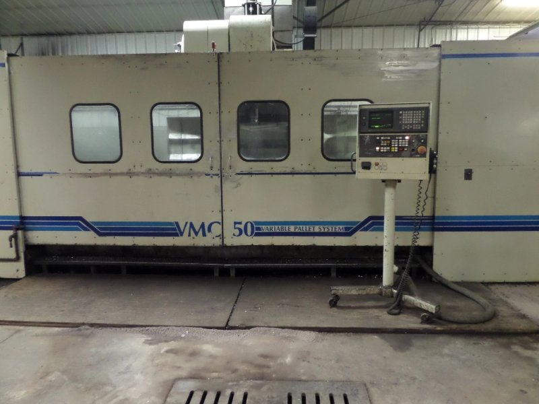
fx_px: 374
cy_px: 202
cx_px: 270
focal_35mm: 24
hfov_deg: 71.6
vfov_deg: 56.8
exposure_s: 1/30
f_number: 3.2
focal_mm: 4
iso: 800
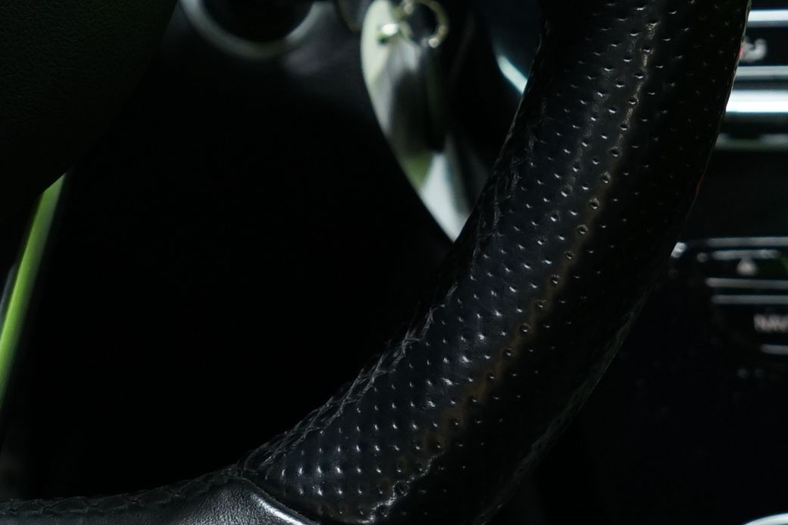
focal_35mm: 91
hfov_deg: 20.4
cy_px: -196
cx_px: -244
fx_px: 1992
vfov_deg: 14.3
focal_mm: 24
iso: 1000
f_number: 5
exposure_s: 1/20
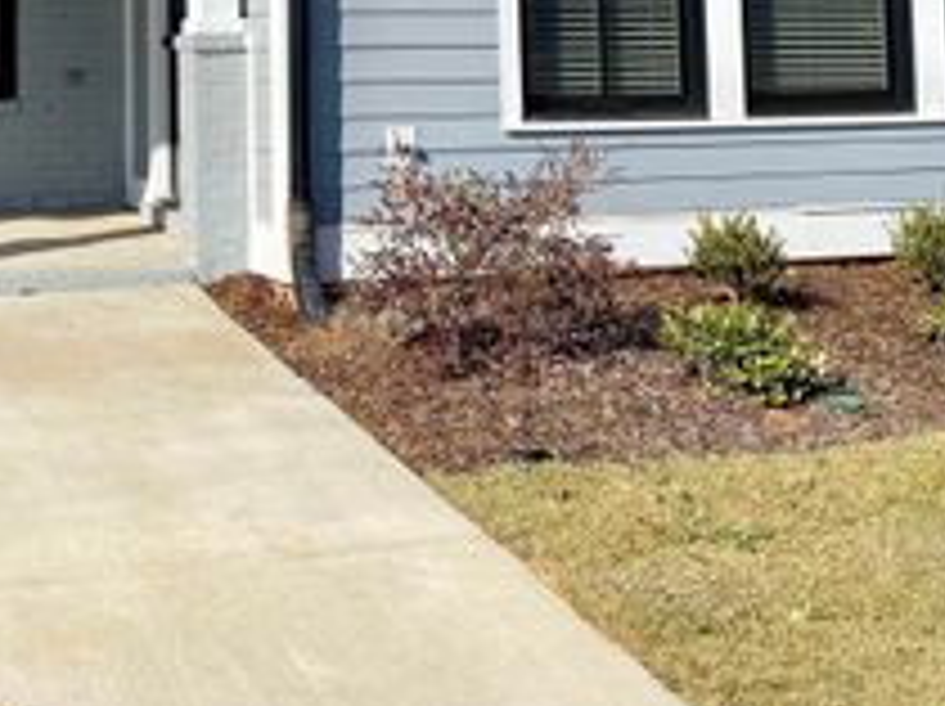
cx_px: 184
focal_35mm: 62
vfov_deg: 22.1
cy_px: -110
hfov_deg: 30.4
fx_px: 1691
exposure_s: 1/3497
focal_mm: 4.25
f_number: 1.8
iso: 32
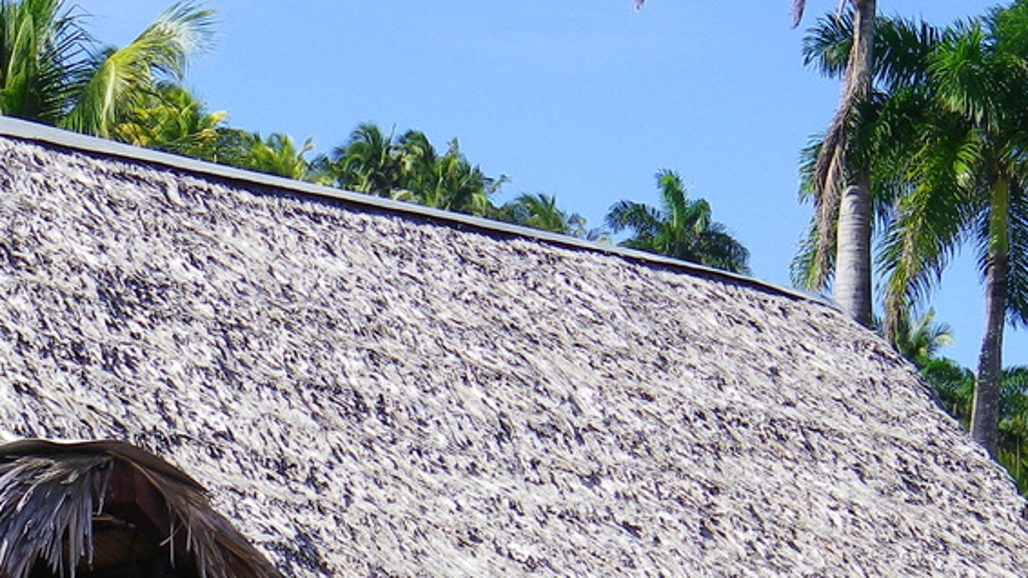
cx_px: 378
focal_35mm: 164
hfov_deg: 13.1
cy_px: 542
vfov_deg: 7.4
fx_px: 4469
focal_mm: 12.5
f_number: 4.9
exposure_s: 1/250
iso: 80
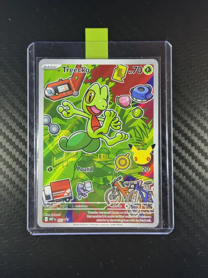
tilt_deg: -86.9
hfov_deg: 30.3
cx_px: 104
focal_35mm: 48
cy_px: 139
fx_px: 385
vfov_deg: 39.7
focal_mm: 6.76
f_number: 1.78
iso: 64
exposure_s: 1/454
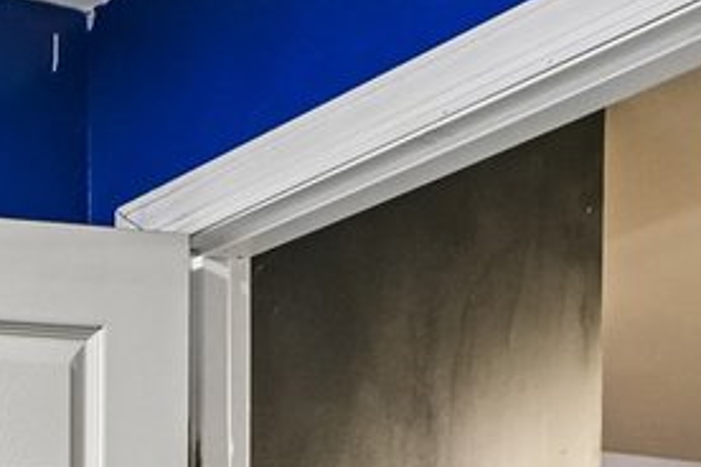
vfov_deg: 12.3
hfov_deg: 16.1
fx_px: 1830
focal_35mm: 94
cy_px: 1036
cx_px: -757
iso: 400
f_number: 13
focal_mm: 16
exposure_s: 1/2.5
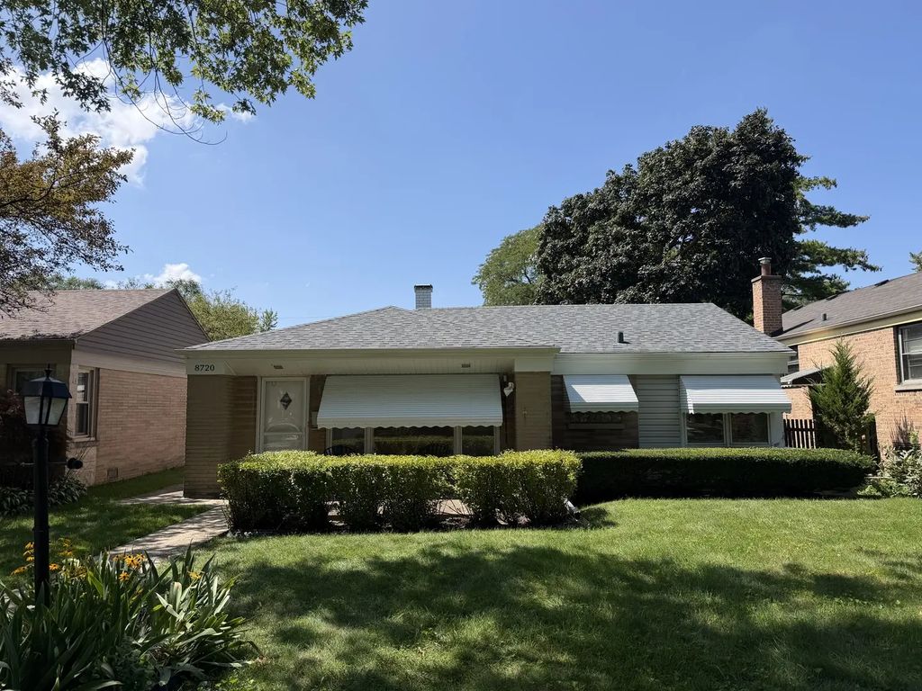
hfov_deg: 71.6
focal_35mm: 24
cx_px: 461
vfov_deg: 56.8
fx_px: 639
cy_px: 346
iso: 80
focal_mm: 6.76
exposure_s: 1/4167
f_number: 1.78
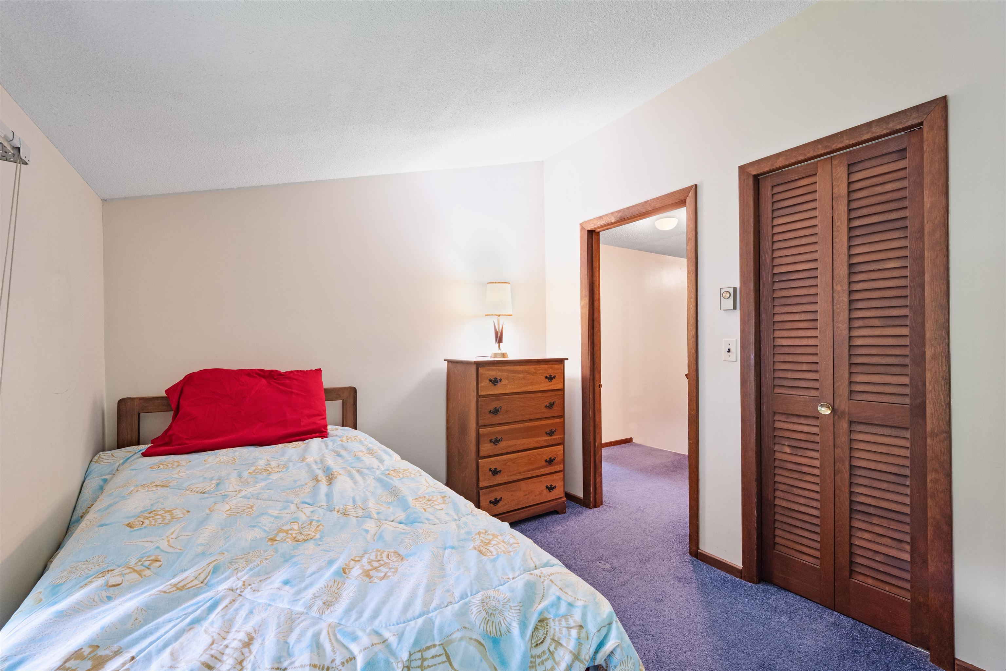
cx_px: 503
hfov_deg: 98.5
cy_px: 336
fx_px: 433
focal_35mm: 16
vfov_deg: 75.5
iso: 200
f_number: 11
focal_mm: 15.5
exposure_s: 6
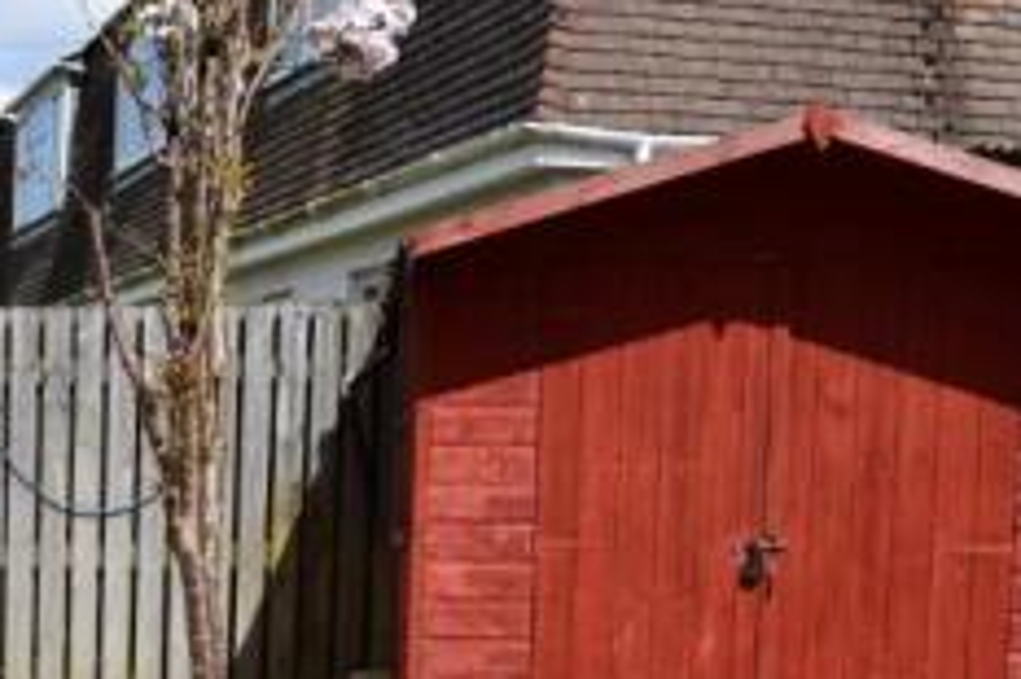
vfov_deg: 17.0
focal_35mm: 76
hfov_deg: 24.7
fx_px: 2154
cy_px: 843
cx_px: -125
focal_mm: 18
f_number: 11
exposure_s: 1/500
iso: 360
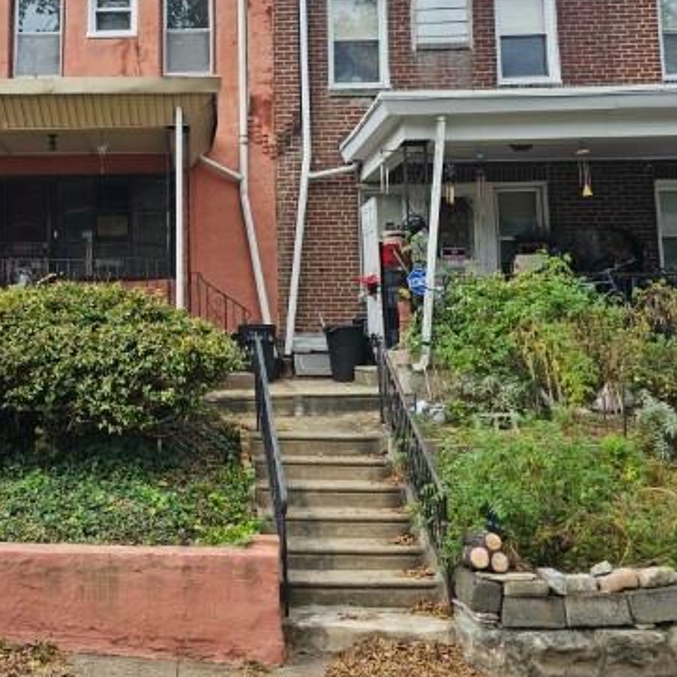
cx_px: 173
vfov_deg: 45.8
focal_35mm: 36
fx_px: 797
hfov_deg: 44.6
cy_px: 272
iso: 10
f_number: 1.7
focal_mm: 6.3
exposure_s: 1/326
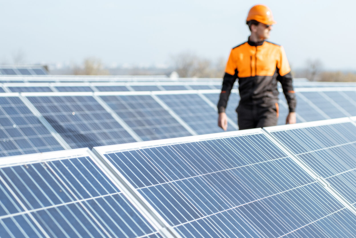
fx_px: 554
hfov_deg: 35.6
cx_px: 205
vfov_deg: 24.1
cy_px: 166
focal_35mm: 56
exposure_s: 1/4000
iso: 200
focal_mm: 35
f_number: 2.2
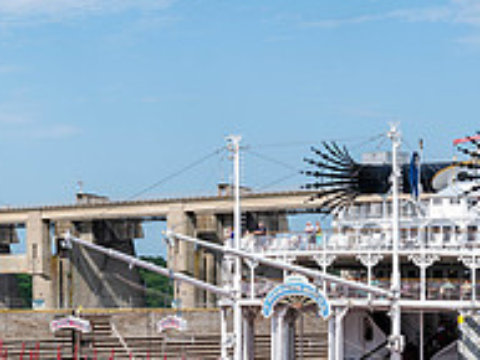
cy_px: 384
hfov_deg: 15.2
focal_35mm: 127
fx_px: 1762
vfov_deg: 11.5
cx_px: 505
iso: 64
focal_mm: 44
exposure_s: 1/160
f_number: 8
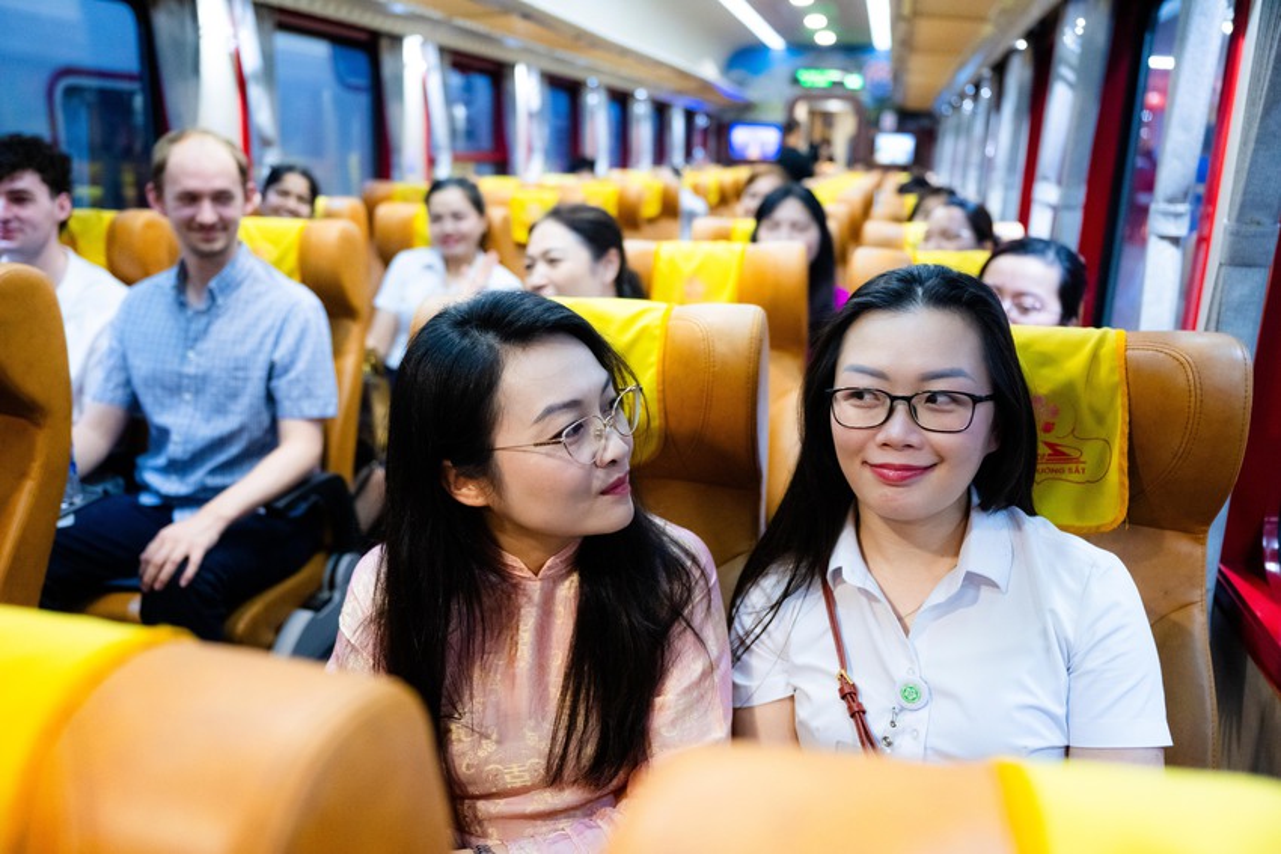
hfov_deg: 61.1
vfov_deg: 43.0
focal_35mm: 30
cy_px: 427
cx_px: 640
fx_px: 1085
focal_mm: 30.5
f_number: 2.8
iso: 4000
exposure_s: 1/200
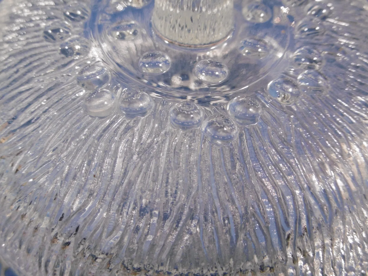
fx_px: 404
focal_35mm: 38
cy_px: 138
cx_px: 184
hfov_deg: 49.0
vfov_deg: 37.7
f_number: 3.7
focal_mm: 6.8
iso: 400
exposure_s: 1/15
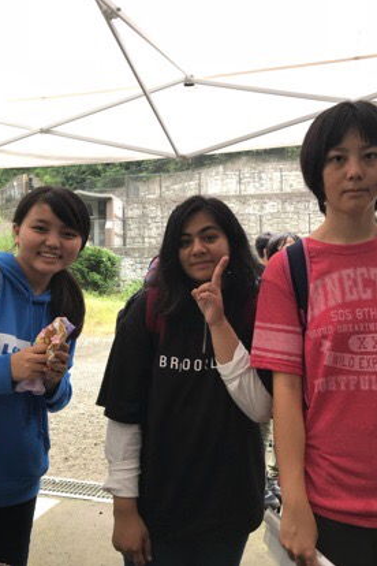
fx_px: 471
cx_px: 182
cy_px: 275
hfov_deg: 43.6
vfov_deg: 61.9
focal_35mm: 30
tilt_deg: +2.8
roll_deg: +1.4
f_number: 1.8
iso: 32
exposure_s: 1/60
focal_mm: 3.99
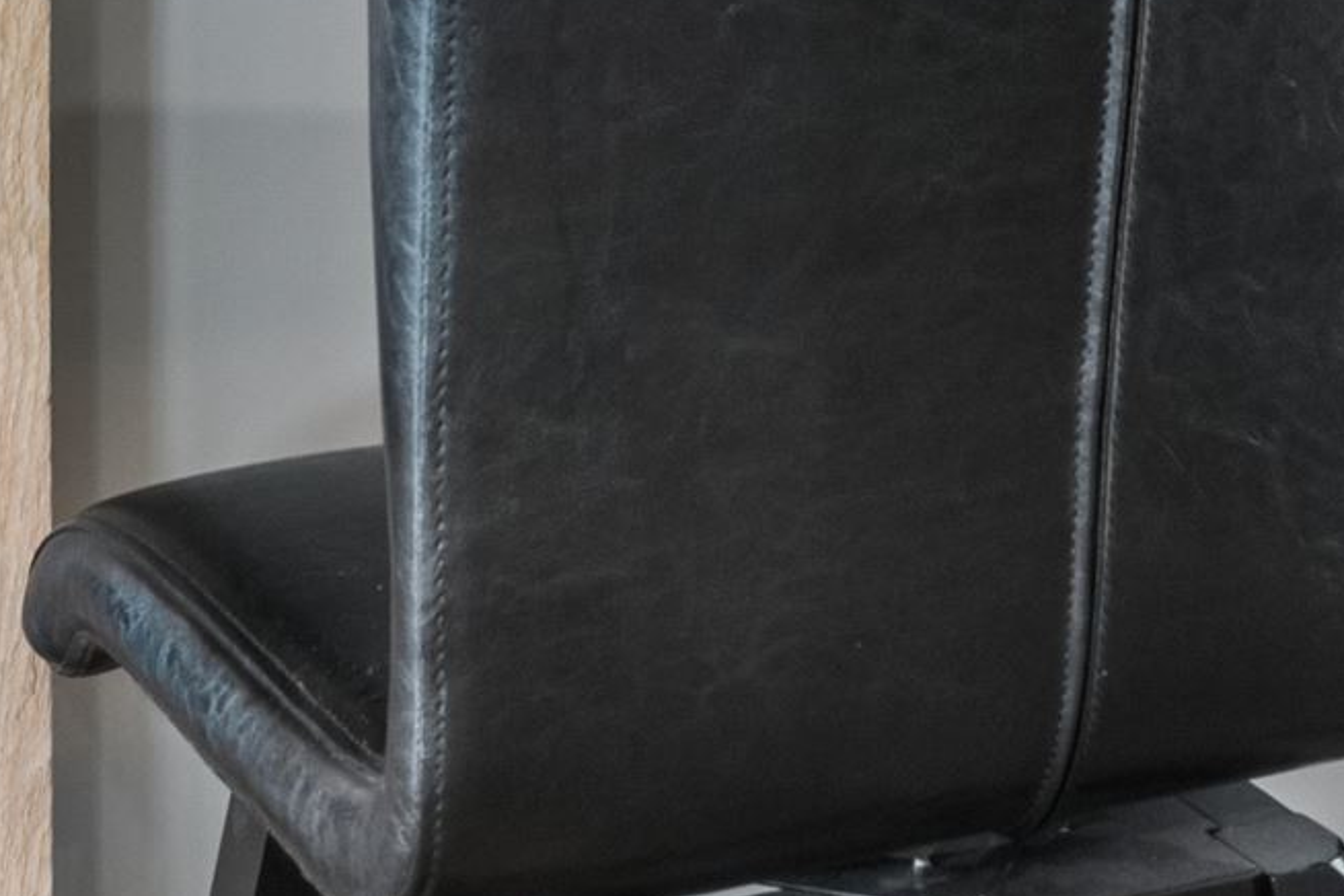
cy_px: -884
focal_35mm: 108
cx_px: 680
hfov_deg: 18.9
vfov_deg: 11.5
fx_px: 4032
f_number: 10
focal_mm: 23
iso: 800
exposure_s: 1/15
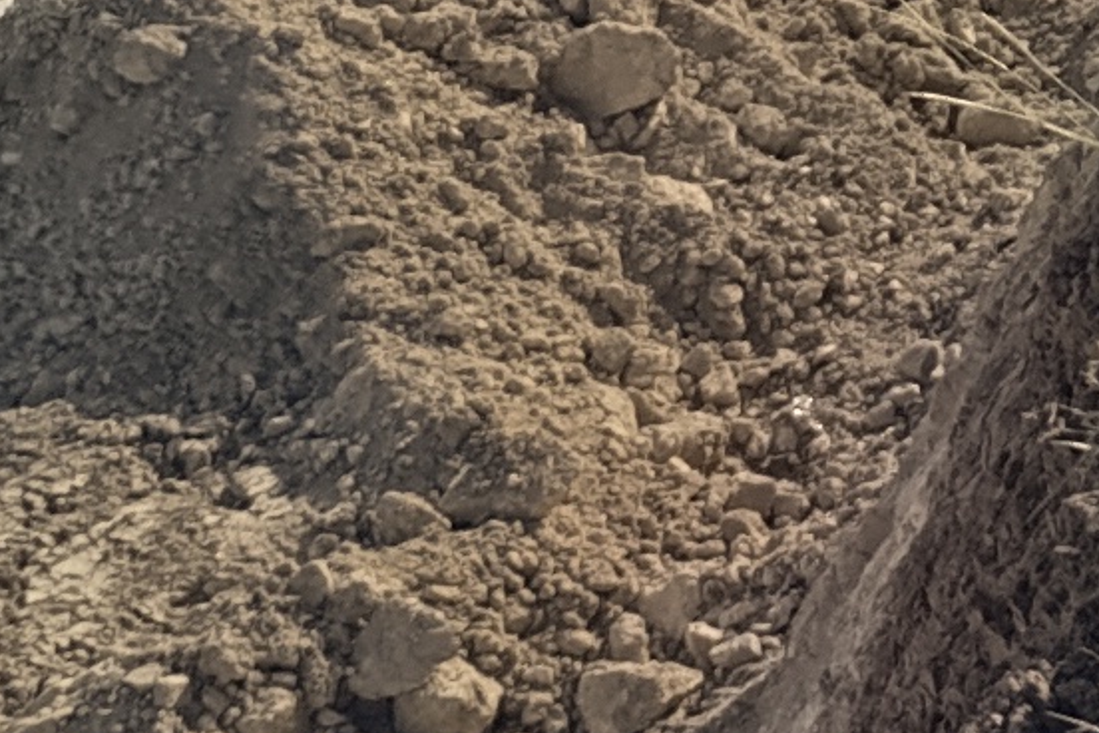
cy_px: -1309
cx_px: 2206
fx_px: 5403
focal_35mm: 177
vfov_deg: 7.1
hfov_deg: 10.6
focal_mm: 6.14
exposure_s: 1/481
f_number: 1.6
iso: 50
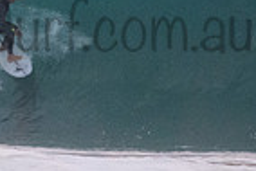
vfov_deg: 0.4
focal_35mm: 3065
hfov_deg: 0.7
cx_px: 61
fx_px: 21817
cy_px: 10
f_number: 5.6
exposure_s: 1/2000
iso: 2200
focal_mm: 500
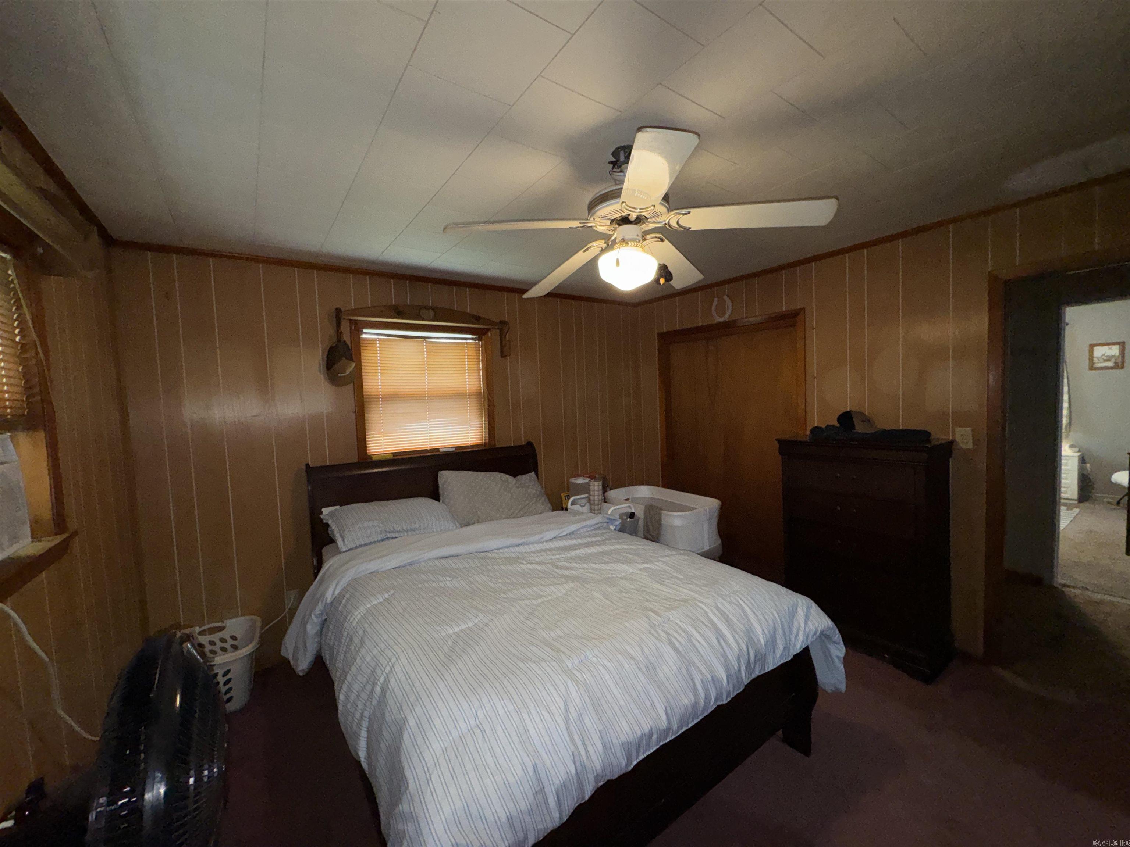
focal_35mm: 14
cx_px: 565
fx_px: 457
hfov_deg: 102.1
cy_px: 424
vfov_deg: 85.7
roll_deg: +2.2
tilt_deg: -3.1
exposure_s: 1/60
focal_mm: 2.22
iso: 125
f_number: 2.2
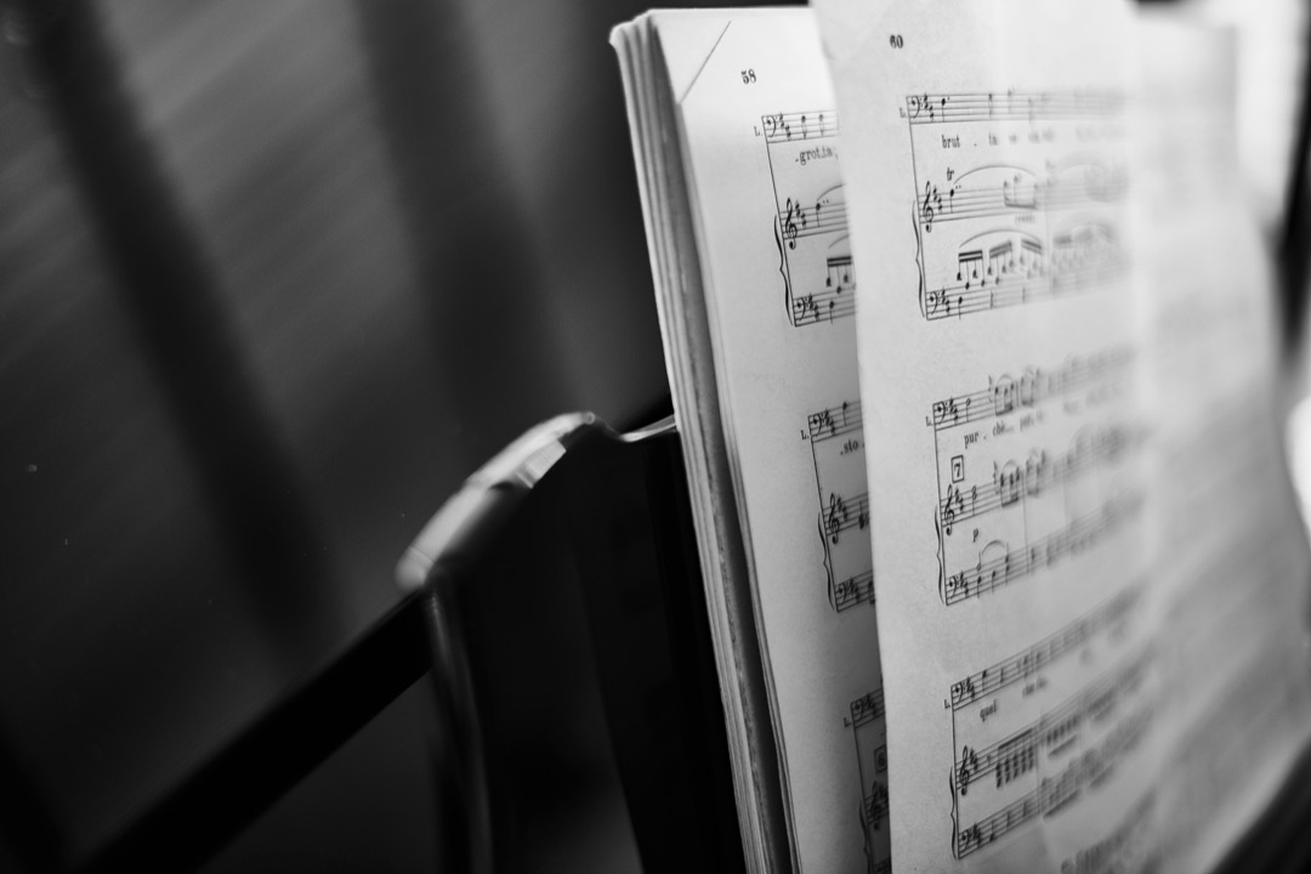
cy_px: 437
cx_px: 656
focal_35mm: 50
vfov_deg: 27.0
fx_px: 1821
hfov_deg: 39.6
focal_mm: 50
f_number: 1.4
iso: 250
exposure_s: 1/125
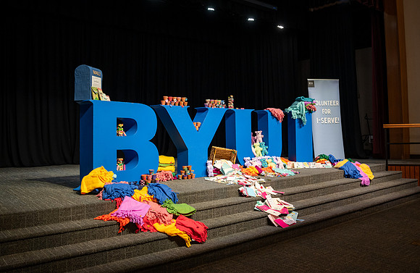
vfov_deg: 41.0
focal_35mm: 31
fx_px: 364
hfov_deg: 59.9
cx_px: 218
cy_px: 117
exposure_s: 1/125
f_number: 2.8
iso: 800
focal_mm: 24
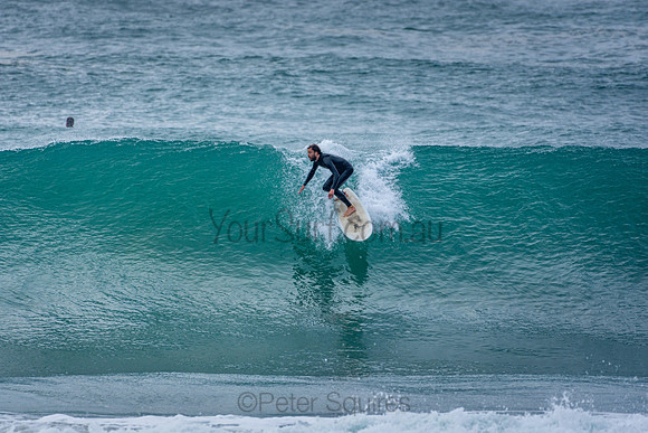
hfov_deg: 2.7
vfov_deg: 1.8
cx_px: 324
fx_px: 13503
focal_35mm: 750
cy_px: 216
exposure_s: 1/1000
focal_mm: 500
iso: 250
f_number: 5.6
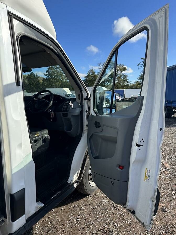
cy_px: 118
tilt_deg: -8.1
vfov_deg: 71.6
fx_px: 163
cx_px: 88
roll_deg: +1.4
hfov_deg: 56.8
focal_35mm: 24
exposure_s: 1/2660
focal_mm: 6.86
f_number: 1.78
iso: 80
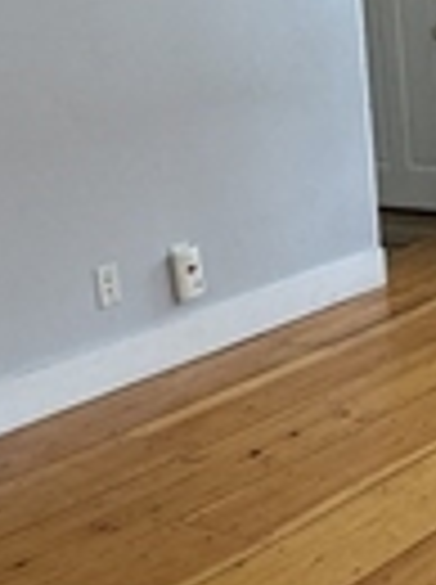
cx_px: 485
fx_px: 1398
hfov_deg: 17.1
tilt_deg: -9.2
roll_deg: +3.2
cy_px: 140
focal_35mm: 83
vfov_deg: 23.3
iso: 100
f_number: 2.2
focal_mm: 2.22
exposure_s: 1/120
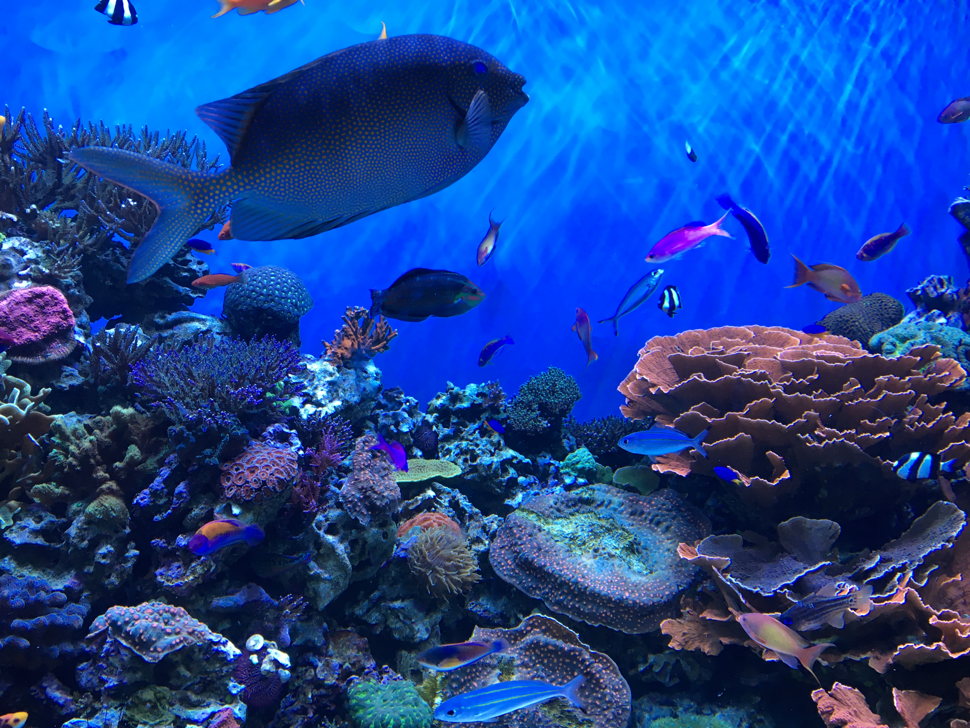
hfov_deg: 61.7
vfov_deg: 48.2
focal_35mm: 29
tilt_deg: -14.7
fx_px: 813
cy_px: 364
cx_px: 485
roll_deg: +3.3
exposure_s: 1/40
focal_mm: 4.15
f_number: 2.2
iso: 32
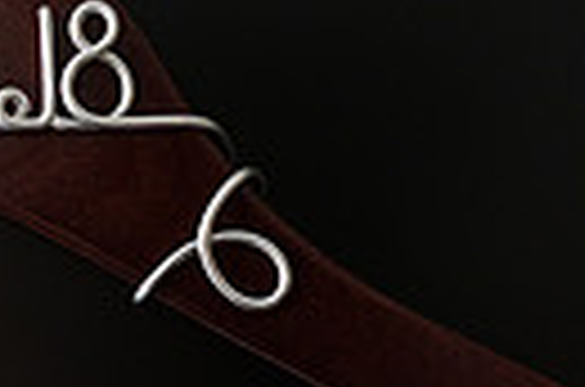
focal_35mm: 197
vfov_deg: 6.9
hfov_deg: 10.4
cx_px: 72
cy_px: 290
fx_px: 3193
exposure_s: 1/125
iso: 400
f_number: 2.8
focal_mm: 29.2
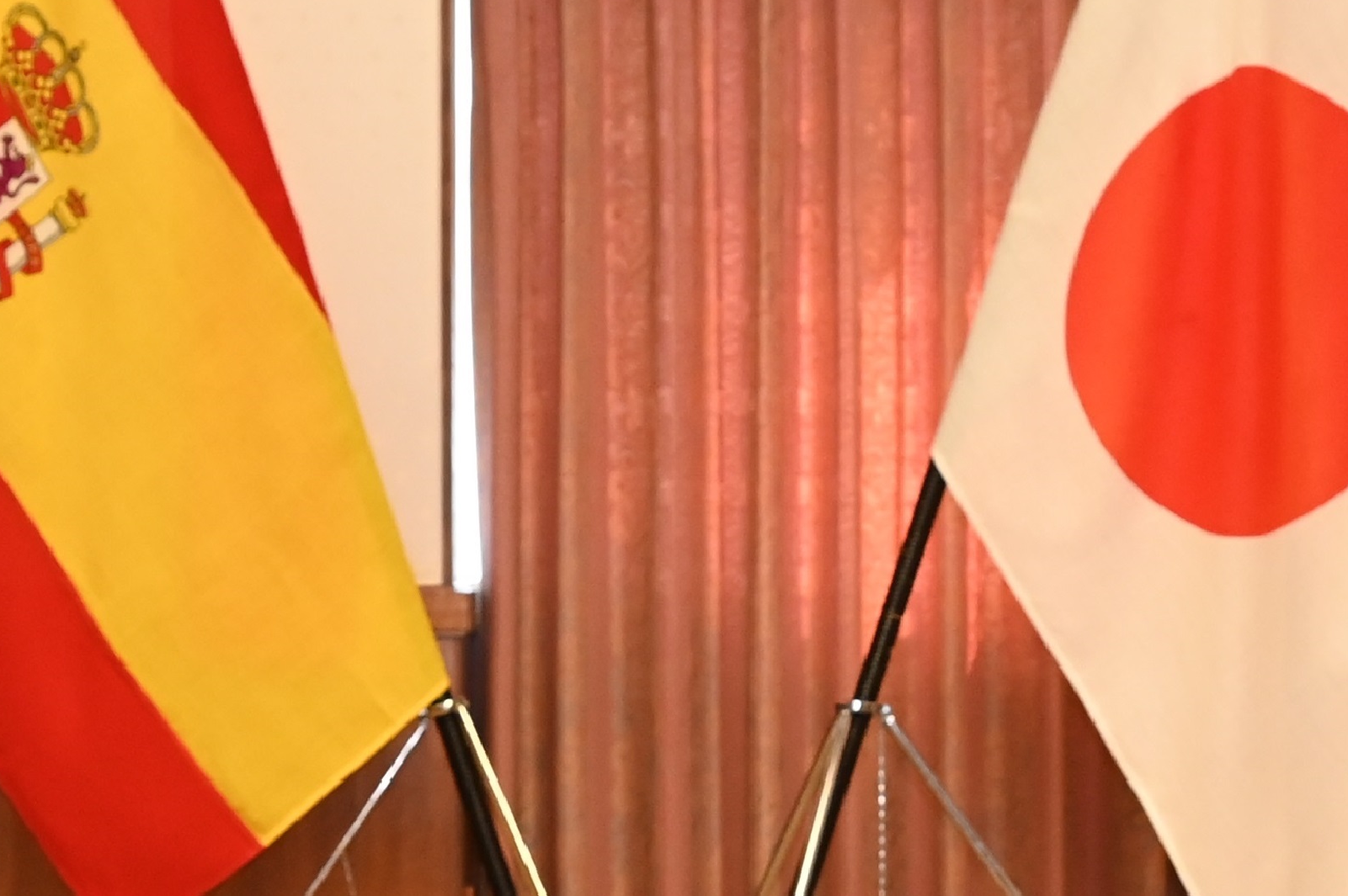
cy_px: 513
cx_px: 623
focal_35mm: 136
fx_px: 5089
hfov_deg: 15.1
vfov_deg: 10.1
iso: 1600
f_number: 4
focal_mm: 36
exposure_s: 1/200
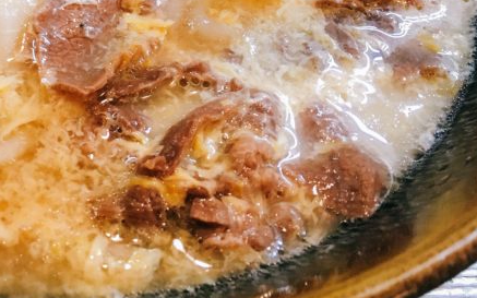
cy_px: -60
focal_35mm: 72
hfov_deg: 27.8
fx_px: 936
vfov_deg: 17.3
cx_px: 68
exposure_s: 1/30
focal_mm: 4.15
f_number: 2.2
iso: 100
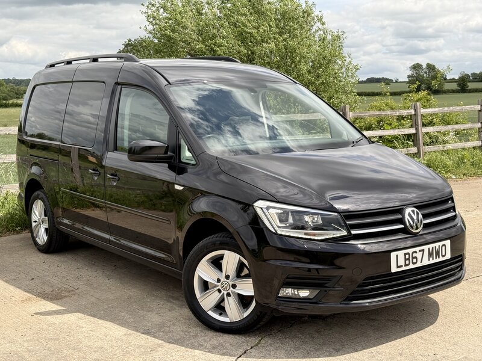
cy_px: 180
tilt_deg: -6.7
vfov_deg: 30.3
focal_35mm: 48
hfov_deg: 39.7
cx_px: 241
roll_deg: -0.7
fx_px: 668
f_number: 1.78
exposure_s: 1/3891
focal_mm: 6.76
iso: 80
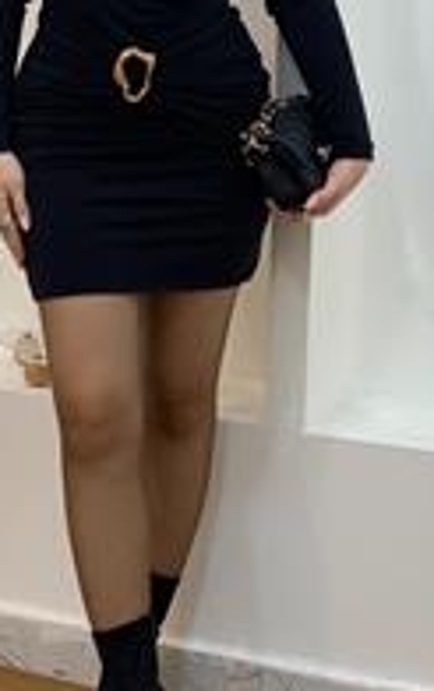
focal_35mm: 116
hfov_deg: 11.3
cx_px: 120
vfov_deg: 17.9
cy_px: 192
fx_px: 2189
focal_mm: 6
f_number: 2
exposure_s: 1/100
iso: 80
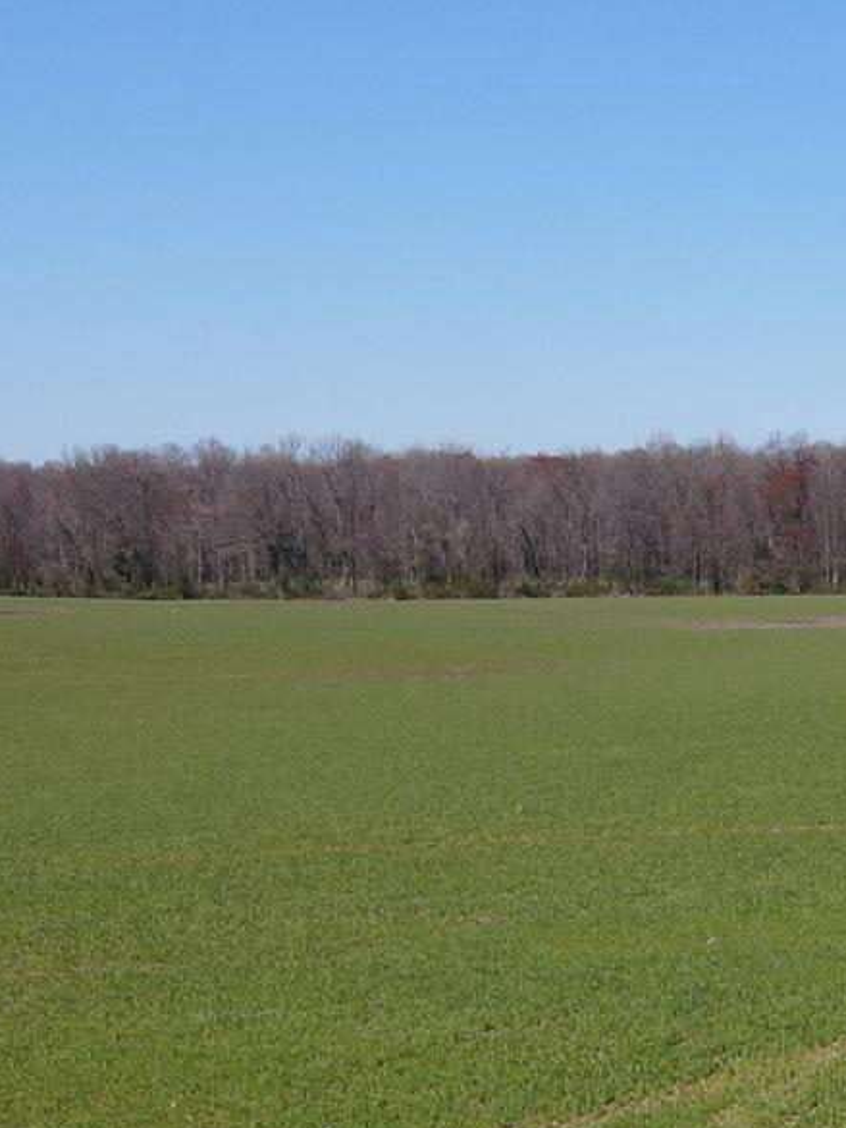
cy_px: 1246
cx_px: 969
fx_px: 2736
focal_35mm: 84
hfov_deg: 16.9
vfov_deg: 22.0
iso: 100
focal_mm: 4.5
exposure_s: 1/1000
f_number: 2.8
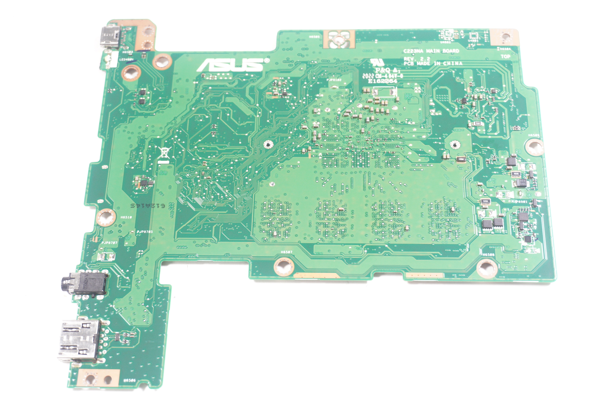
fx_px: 831
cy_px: 201
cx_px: 302
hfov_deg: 40.0
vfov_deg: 27.2
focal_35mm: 50
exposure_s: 1/80
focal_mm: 33
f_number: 5
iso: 640
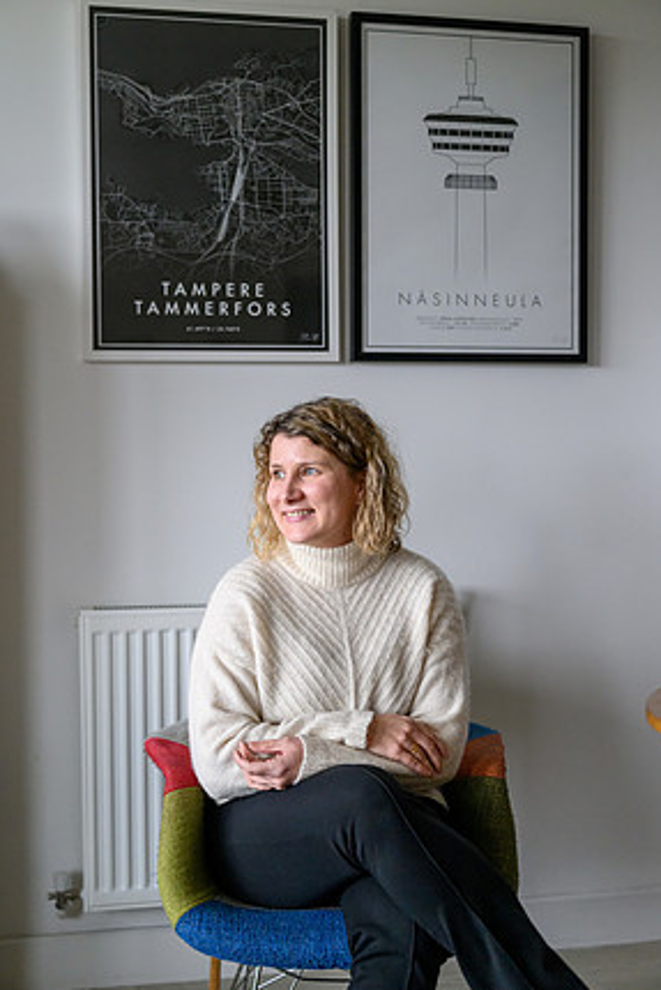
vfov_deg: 42.7
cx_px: 339
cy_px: 493
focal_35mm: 46
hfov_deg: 29.3
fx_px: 1266
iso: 4000
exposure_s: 1/250
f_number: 2.2
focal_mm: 44
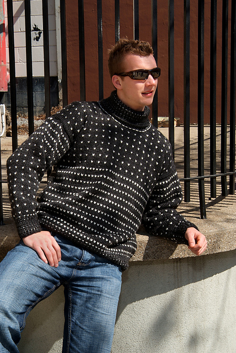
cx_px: 118
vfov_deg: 29.6
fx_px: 667
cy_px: 176
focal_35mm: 68
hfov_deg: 20.1
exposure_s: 1/60
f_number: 13
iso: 100
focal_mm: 45
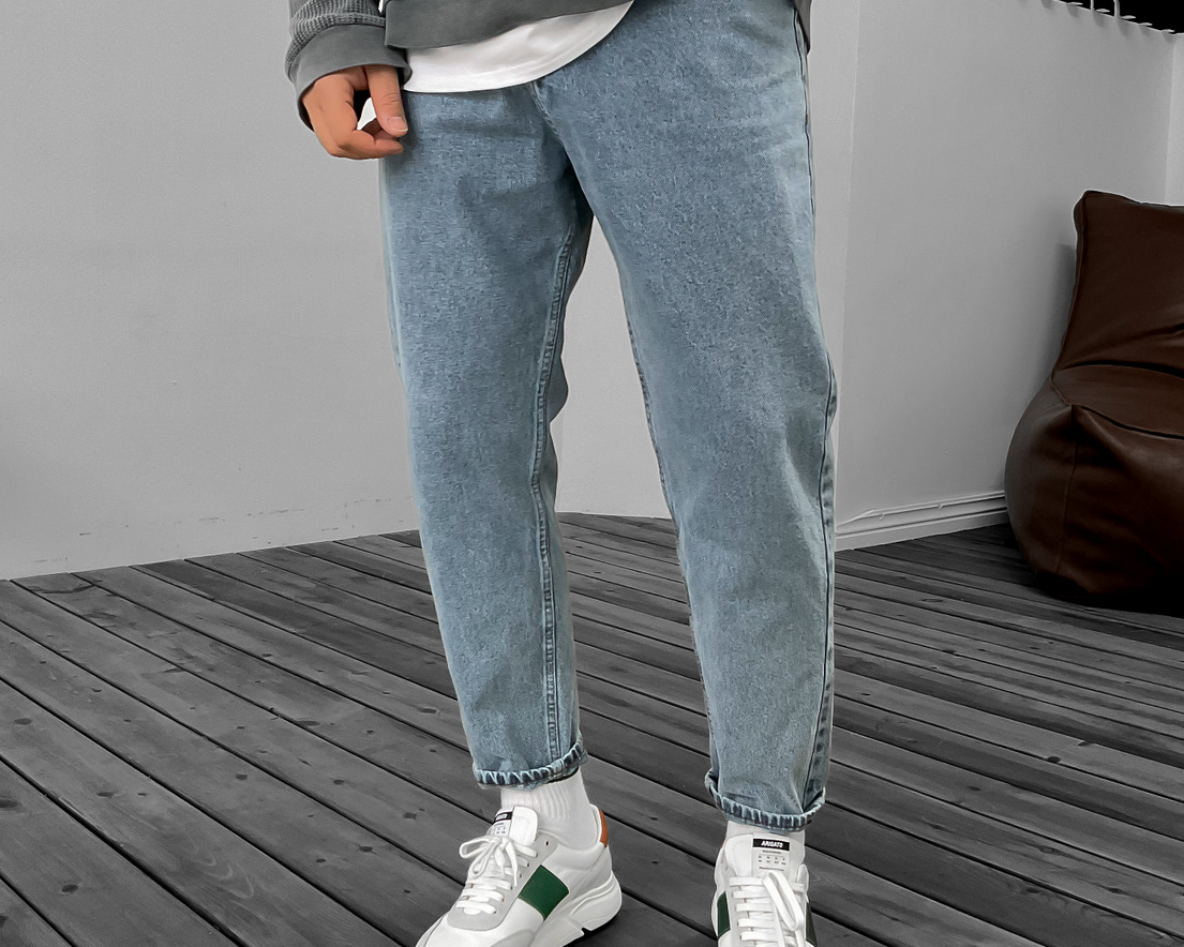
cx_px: 621
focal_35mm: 41
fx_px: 1437
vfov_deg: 36.4
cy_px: 385
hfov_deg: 44.8
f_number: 1.8
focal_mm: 3
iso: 80
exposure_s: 1/60
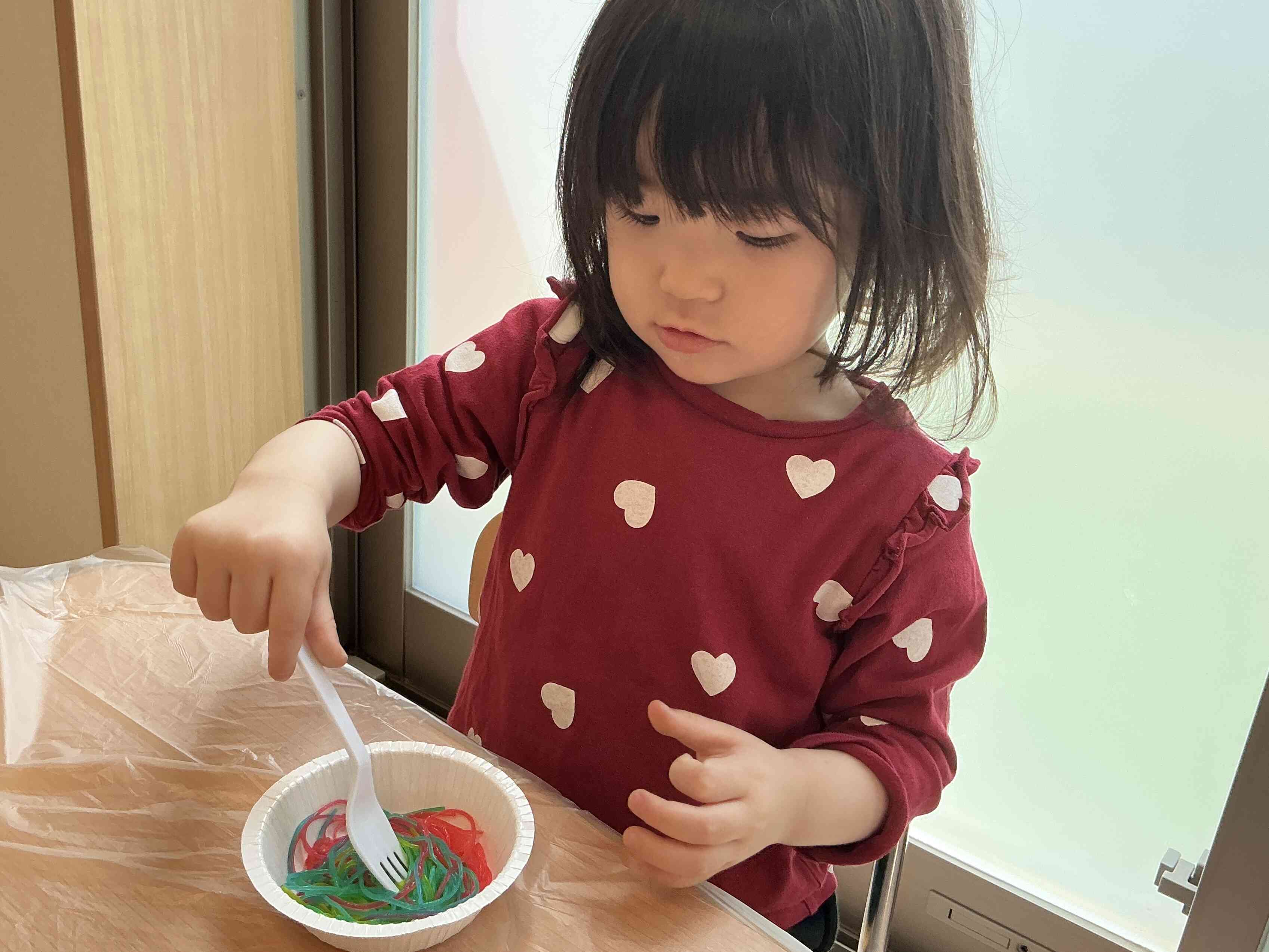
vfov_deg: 48.2
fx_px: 1063
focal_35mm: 29
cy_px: 476
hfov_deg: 61.7
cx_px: 634
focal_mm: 3
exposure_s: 1/164
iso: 25
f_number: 1.8
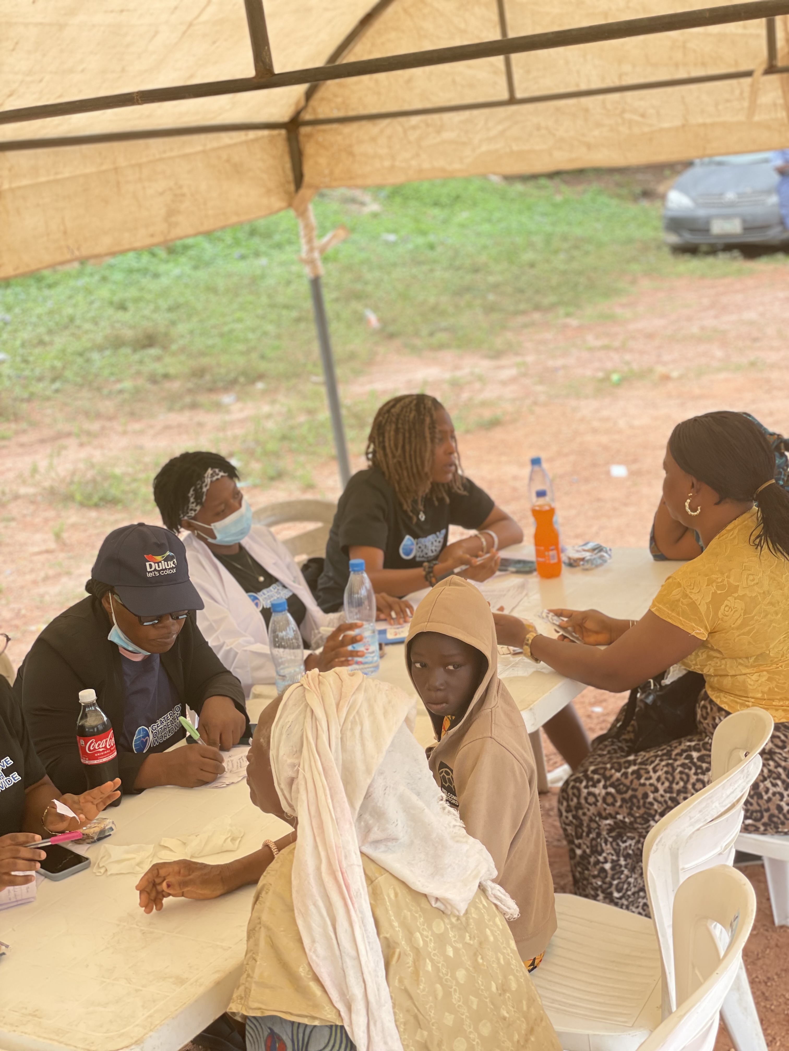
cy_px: 526
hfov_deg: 28.0
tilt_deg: -13.4
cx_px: 394
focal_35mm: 52
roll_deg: +7.7
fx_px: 1580
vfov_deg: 36.8
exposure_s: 1/215
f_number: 2
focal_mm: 6
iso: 25
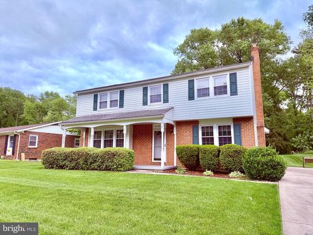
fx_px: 217
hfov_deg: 71.6
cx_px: 156
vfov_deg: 56.8
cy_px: 118
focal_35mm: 24
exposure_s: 1/4405
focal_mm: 6.76
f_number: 1.78
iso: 80
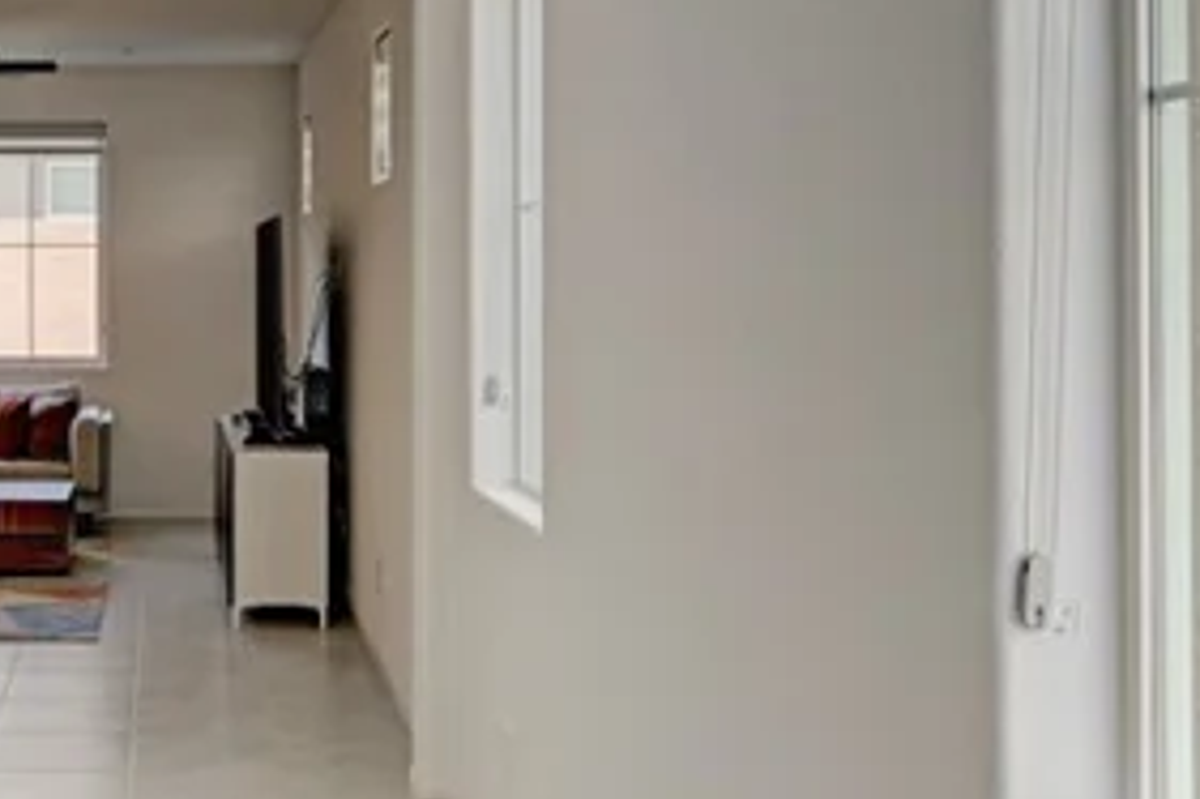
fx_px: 1699
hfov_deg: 36.8
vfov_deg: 26.4
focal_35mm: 51
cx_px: 154
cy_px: 303
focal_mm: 14
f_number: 8
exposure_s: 1/100
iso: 800
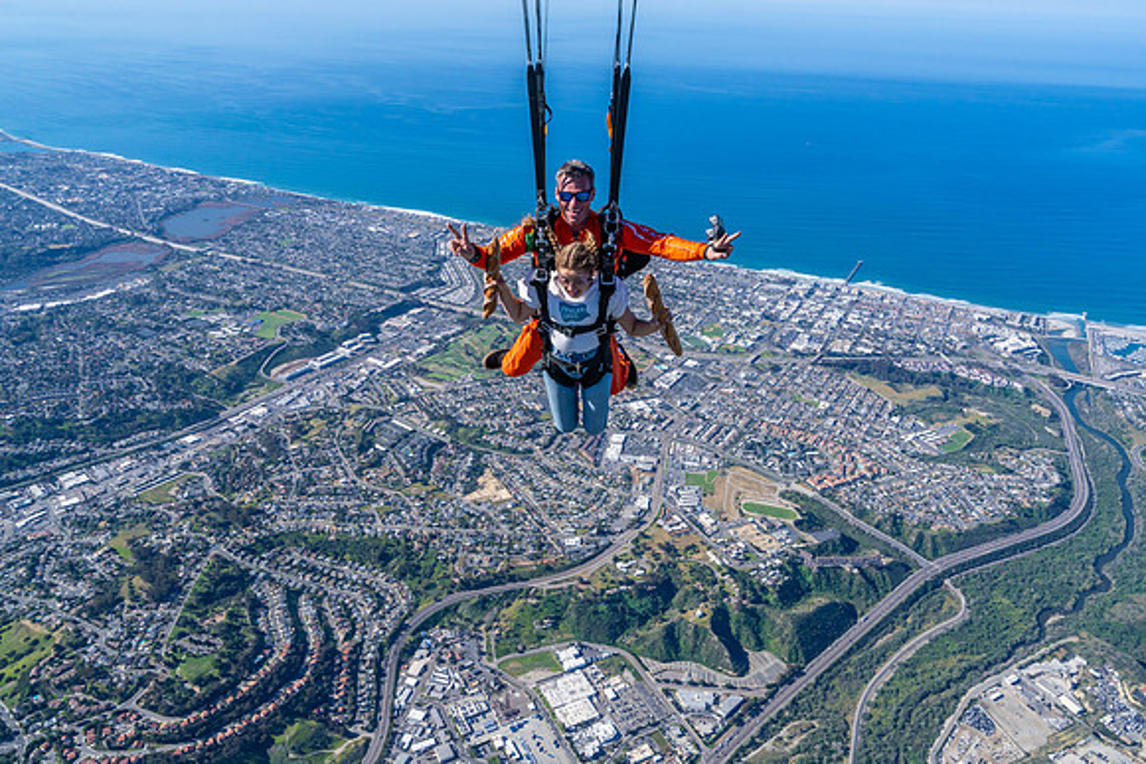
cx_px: 573
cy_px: 382
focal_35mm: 26
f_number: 11
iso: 800
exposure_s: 1/1600
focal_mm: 26
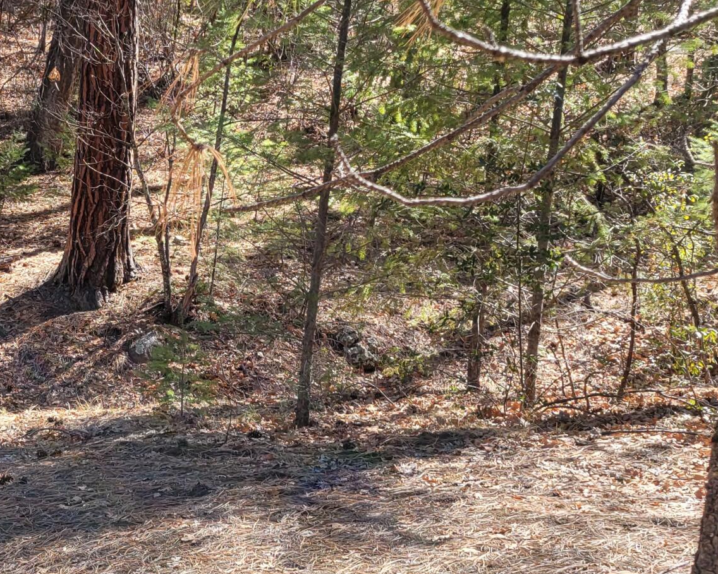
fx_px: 1424
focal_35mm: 67
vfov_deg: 22.8
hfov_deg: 26.3
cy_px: 357
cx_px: -59
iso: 40
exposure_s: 1/554
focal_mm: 5.4
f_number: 1.8
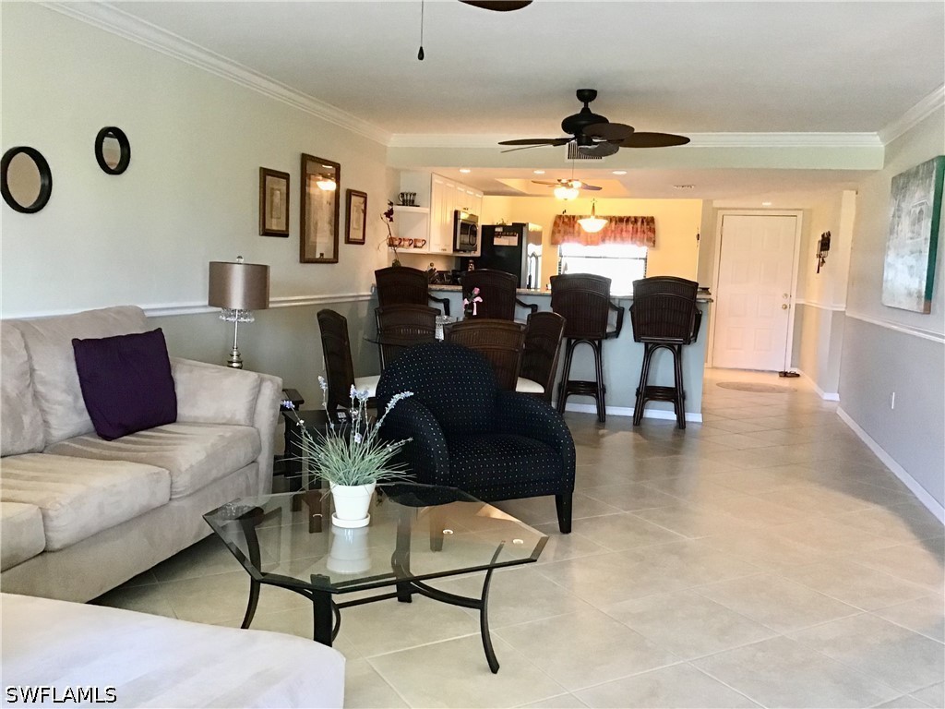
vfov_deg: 45.4
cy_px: 354
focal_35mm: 31
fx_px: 846
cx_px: 472
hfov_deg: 58.4
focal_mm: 3.3
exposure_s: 1/30
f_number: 2.4
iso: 160
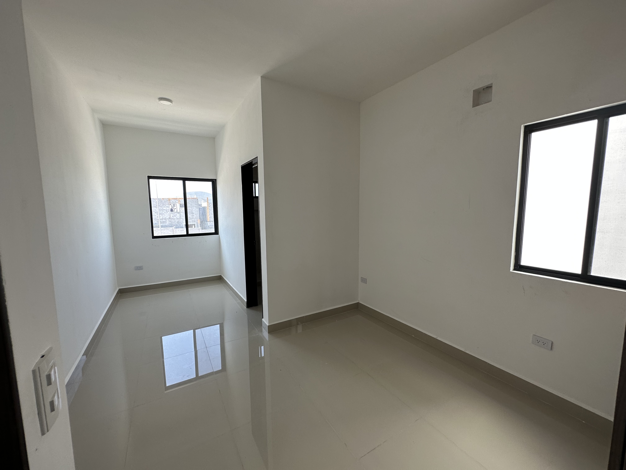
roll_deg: +0.4
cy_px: 235
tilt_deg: -5.4
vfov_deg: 85.7
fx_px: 253
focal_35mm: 14
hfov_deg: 102.1
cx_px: 313
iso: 64
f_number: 2.2
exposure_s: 1/99
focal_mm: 2.22
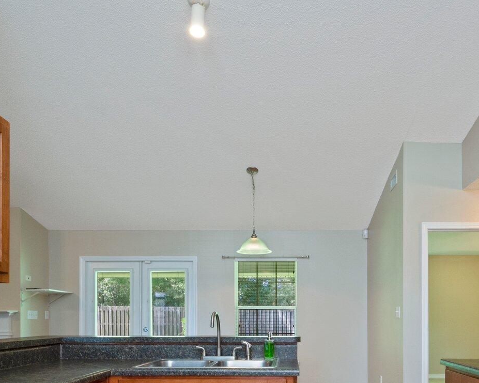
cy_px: 316
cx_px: 291
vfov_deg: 46.8
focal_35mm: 29
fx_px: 411
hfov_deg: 59.8
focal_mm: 14
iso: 500
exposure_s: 1/20
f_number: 9
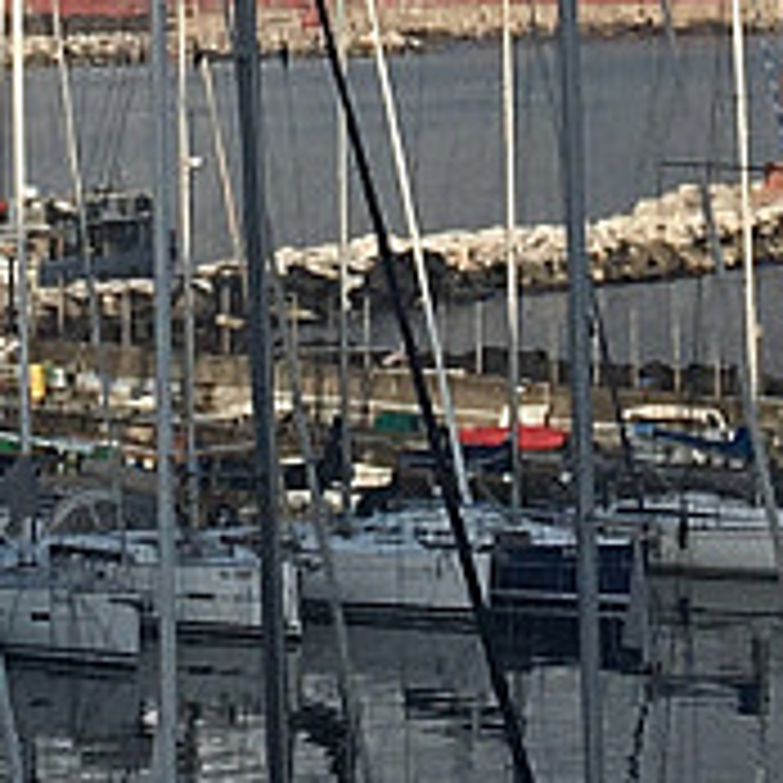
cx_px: 526
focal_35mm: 236
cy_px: -1066
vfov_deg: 7.0
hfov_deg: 7.4
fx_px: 6040
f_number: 2.2
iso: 25
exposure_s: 1/1221
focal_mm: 4.15
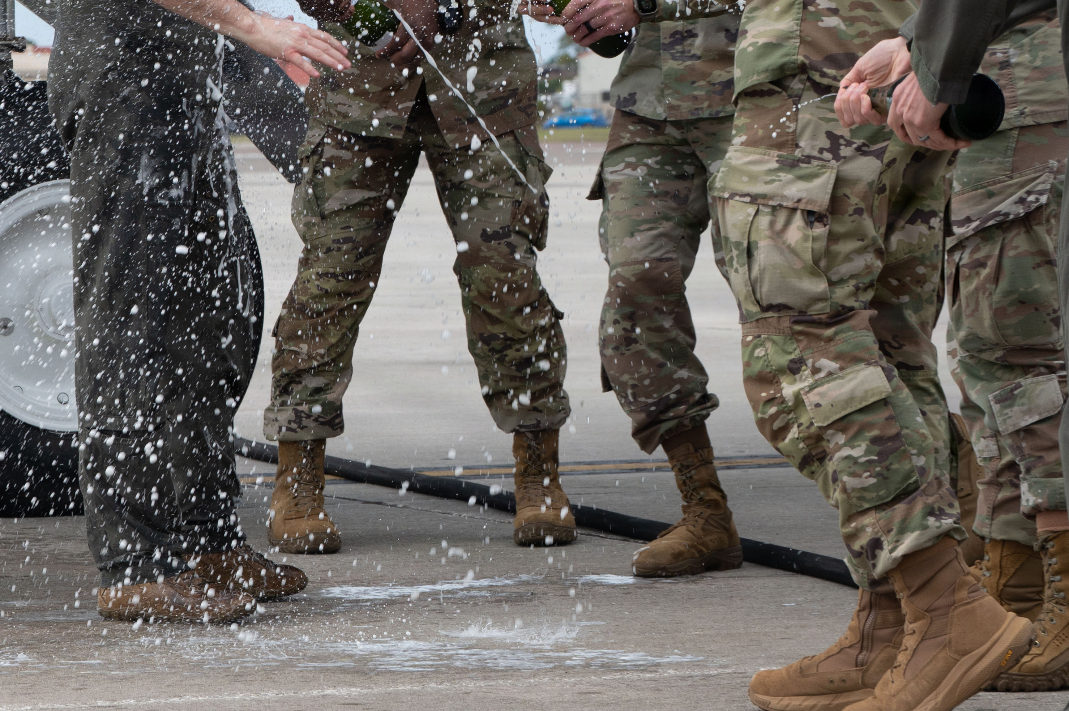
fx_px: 6676
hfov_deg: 9.1
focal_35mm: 225
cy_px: 43
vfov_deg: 6.1
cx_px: 331
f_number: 10
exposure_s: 1/500
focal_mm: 110
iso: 400
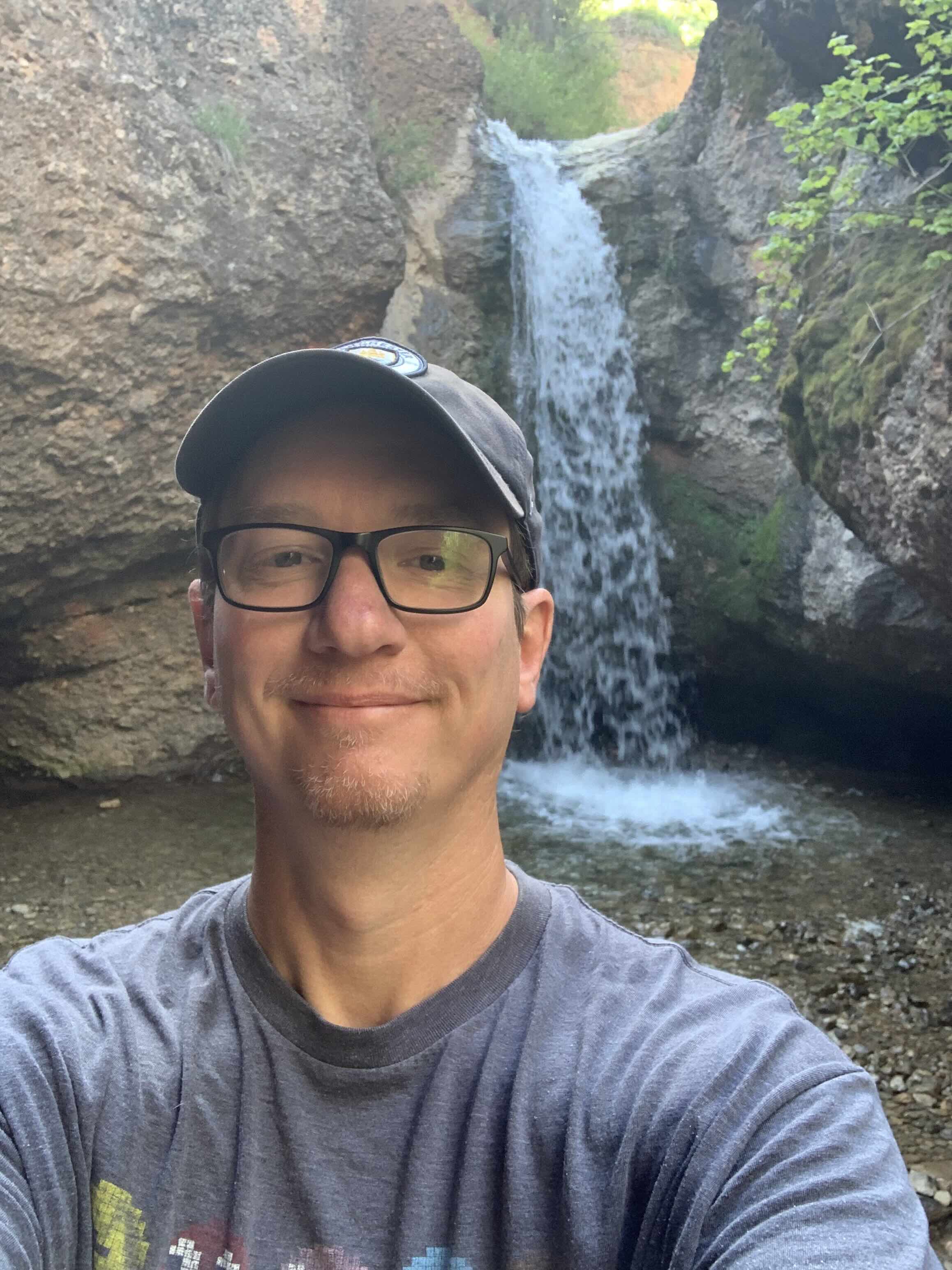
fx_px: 1173
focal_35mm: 32
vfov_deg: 56.8
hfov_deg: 44.2
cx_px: 476
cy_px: 635
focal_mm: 2.87
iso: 100
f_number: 2.2
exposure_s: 1/60
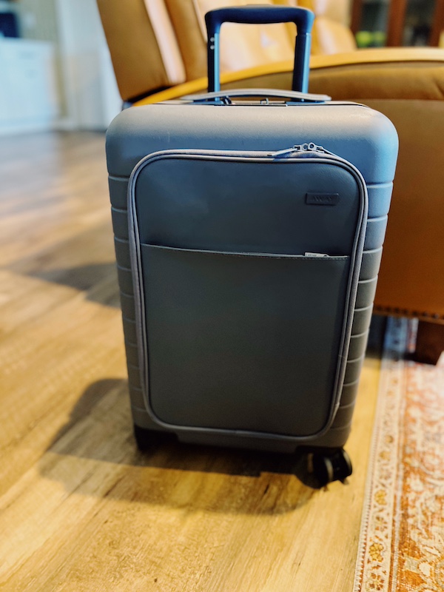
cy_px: 296
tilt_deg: -26.7
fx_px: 445
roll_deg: -1.7
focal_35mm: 26
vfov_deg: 67.3
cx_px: 222
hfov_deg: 53.1
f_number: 1.5
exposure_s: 1/40
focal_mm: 5.7
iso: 500
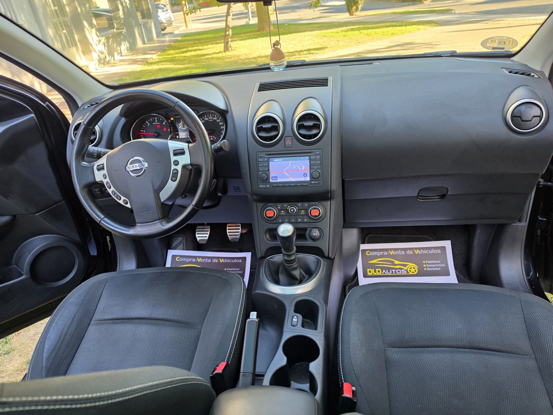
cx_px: 276
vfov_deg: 58.9
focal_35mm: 23
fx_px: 367
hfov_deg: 73.9
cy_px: 208
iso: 125
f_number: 1.4
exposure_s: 1/180
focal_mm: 6.5
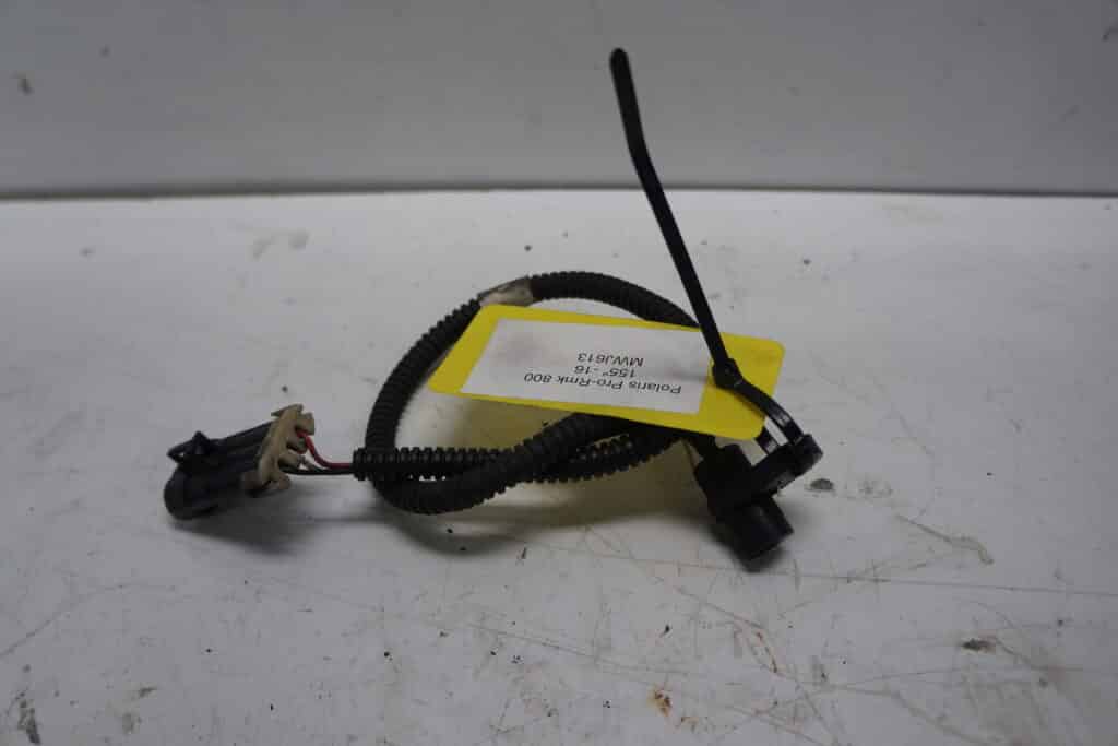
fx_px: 839
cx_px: 559
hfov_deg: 67.4
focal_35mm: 27
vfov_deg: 47.9
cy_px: 373
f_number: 3.5
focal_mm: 18
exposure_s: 1/125
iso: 100
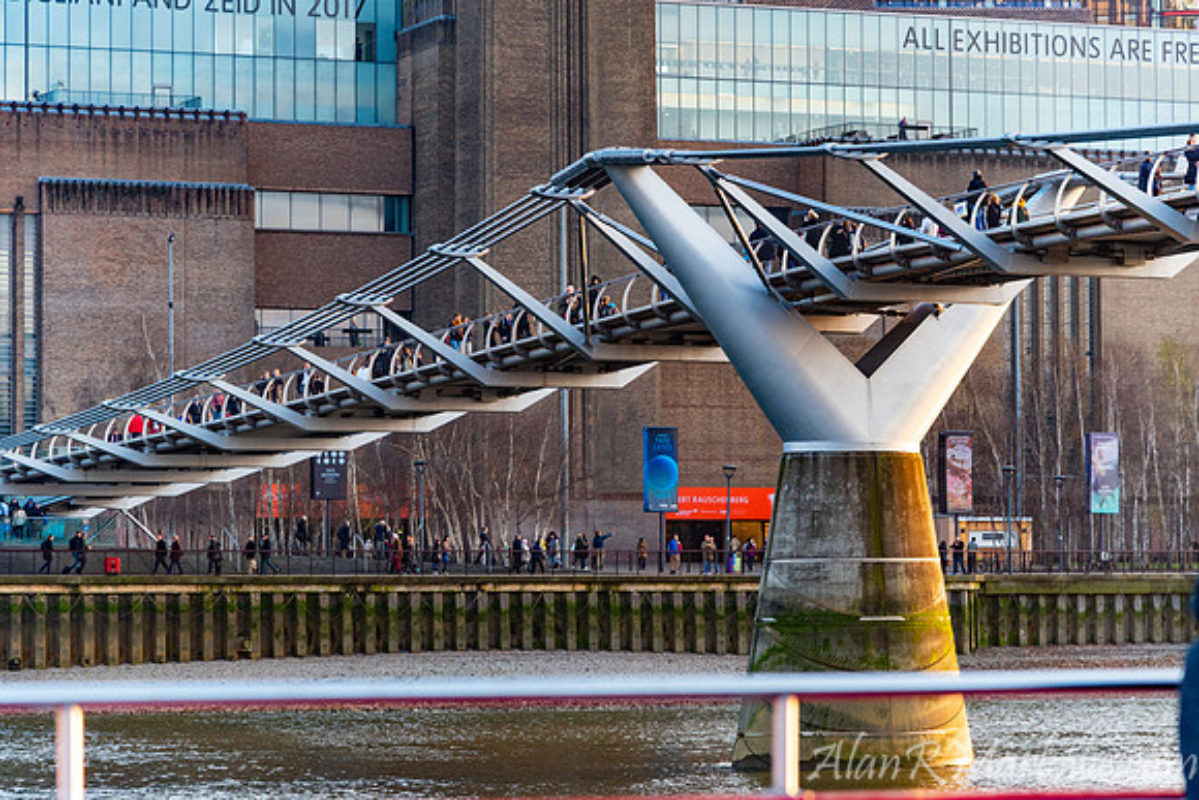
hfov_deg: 17.1
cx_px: 600
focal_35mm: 120
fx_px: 3997
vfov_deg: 11.4
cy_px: 400
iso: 1000
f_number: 4
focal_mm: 120
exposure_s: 1/320
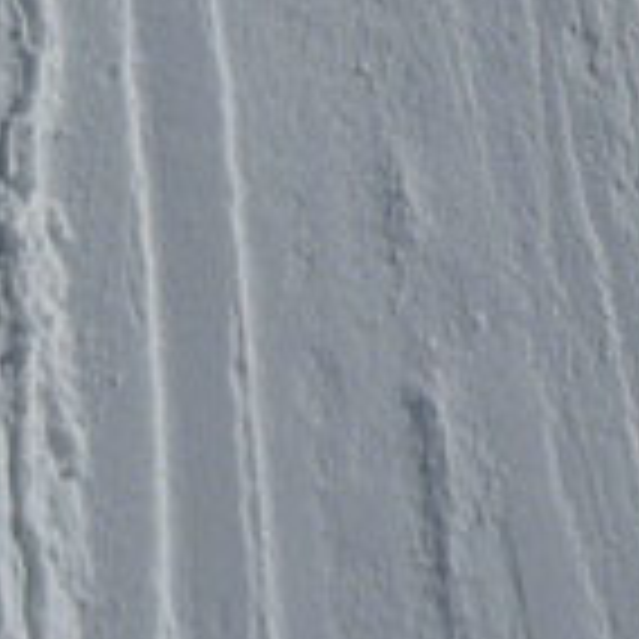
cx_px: -261
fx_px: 2047
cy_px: 356
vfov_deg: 17.7
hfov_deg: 16.5
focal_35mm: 98
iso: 100
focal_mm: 7.4
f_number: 10
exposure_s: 1/1000
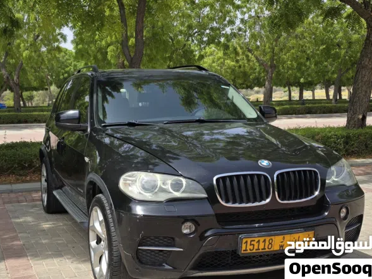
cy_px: 145
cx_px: 189
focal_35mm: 25
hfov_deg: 69.4
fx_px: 269
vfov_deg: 54.9
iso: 12
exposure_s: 1/667
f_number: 1.7
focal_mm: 6.3
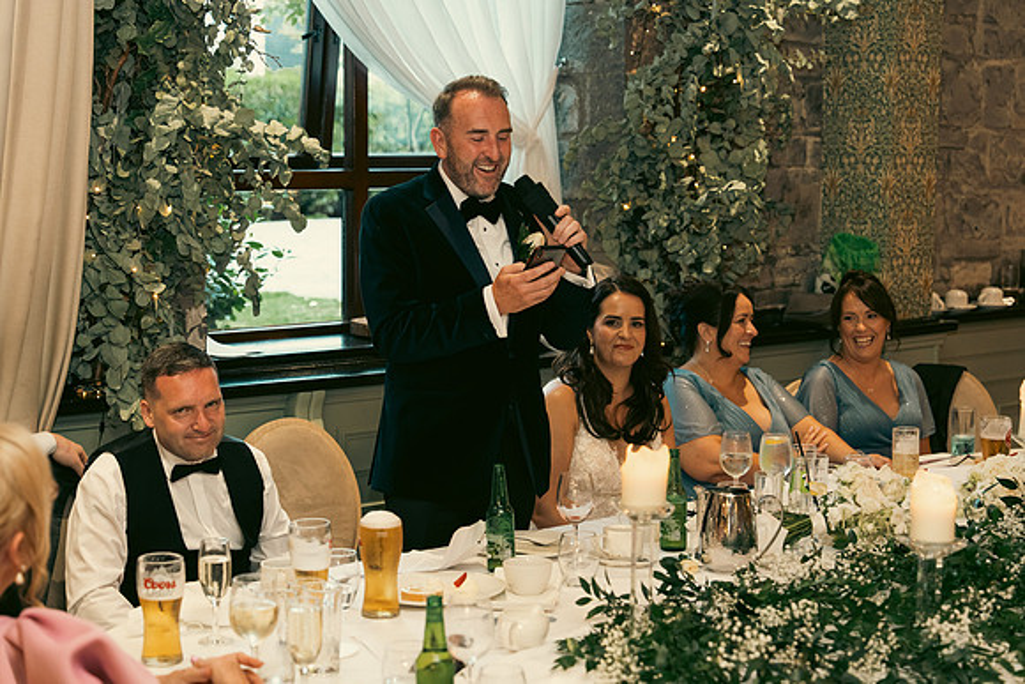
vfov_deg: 19.7
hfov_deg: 29.2
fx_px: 1965
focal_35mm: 69
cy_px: 342
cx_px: 512
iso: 2500
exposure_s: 1/160
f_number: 3.5
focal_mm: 69
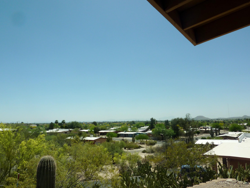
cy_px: 94
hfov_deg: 67.3
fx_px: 188
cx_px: 125
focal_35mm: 26
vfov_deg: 53.1
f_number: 5.6
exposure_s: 1/640
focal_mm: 4.1
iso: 80
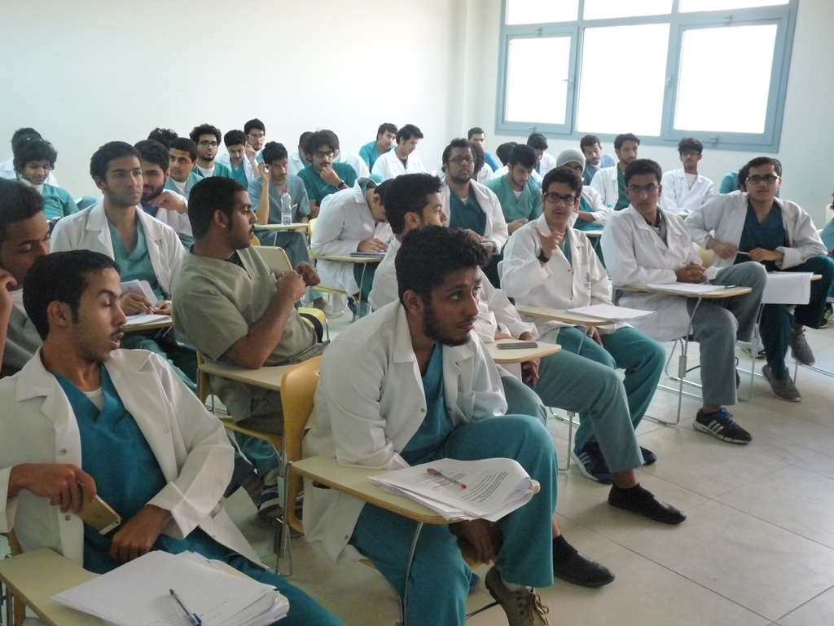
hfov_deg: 50.1
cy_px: 313
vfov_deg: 38.7
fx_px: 891
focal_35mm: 37
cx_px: 417
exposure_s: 1/60
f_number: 3
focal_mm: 6.5
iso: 800
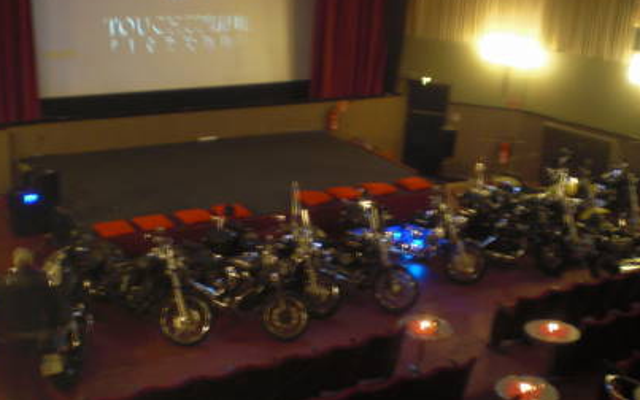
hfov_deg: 41.8
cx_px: 286
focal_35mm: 48
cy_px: 263
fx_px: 837
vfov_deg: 26.7
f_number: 3.1
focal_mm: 6.3
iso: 200
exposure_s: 1/2
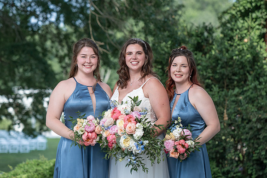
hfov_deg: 21.7
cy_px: 97
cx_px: 134
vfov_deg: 14.6
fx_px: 696
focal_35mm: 94
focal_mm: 85
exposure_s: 1/500
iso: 64
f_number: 2.8
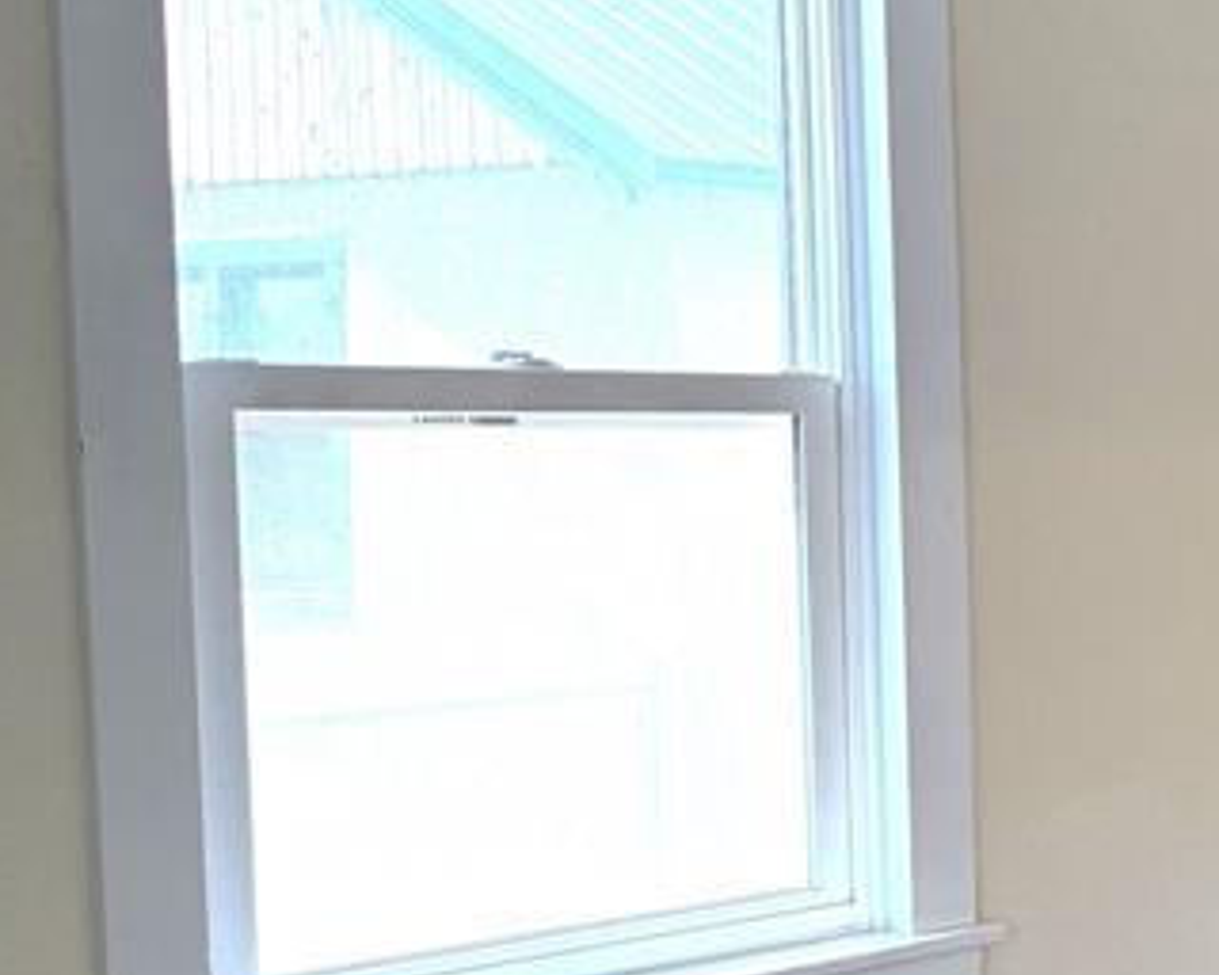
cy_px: 606
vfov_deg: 20.4
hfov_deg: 20.9
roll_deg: +0.0
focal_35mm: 75
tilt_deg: -3.5
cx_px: 1905
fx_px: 2706
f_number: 1.78
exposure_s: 1/236
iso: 125
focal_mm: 6.76
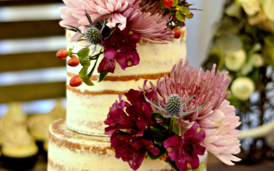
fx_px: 859
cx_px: 137
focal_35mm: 115
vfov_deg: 11.4
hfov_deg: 18.1
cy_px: 88
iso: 800
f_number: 1.8
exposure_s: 1/60
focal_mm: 50
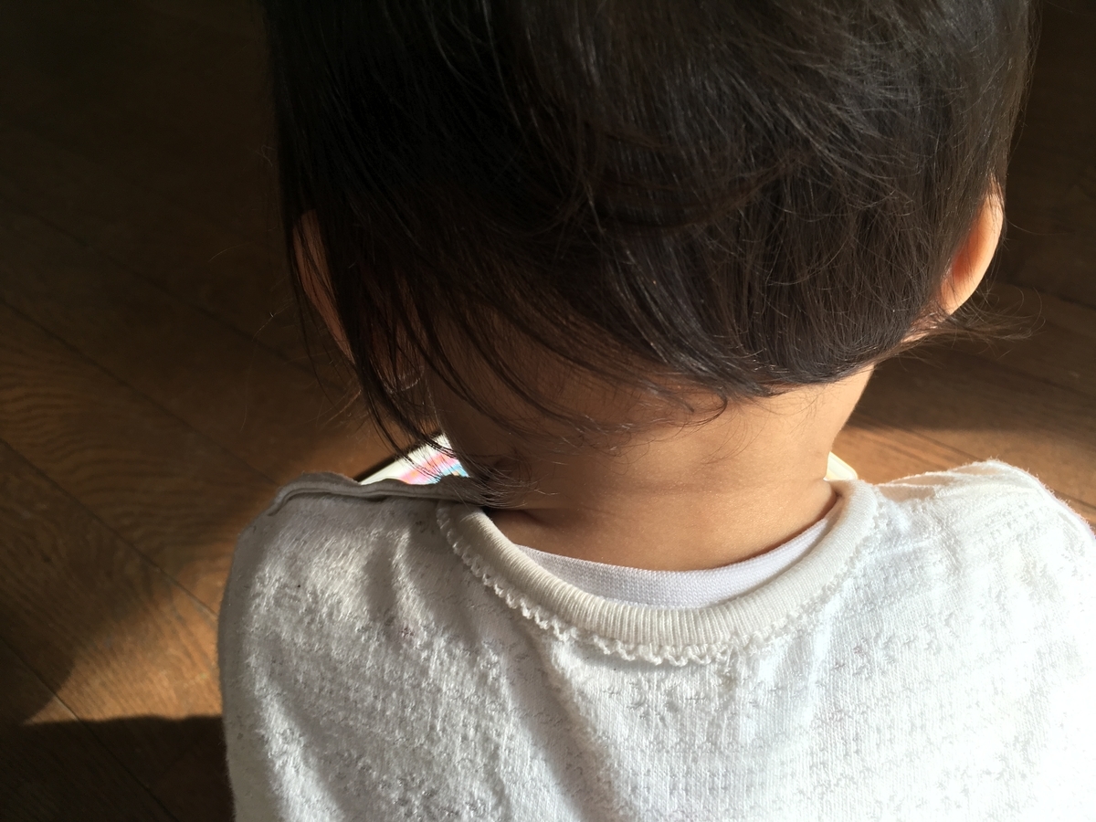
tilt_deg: -47.1
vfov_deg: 48.2
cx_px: 548
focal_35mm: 29
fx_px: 918
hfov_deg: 61.7
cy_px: 411
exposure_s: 1/60
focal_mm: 4.15
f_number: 2.2
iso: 25
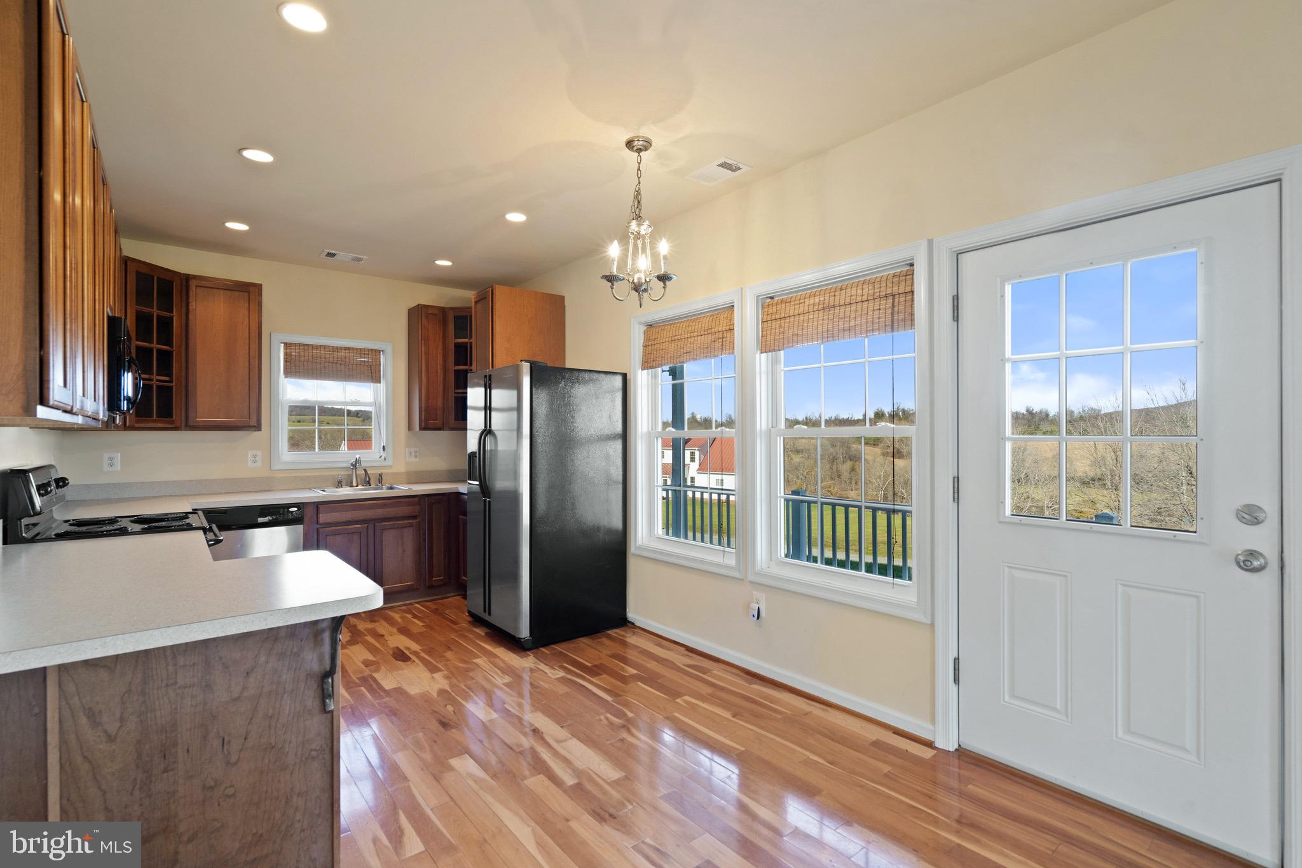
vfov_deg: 73.7
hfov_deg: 96.7
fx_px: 579
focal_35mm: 16
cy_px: 434
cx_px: 651
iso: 500
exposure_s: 1/15
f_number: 8
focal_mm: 16
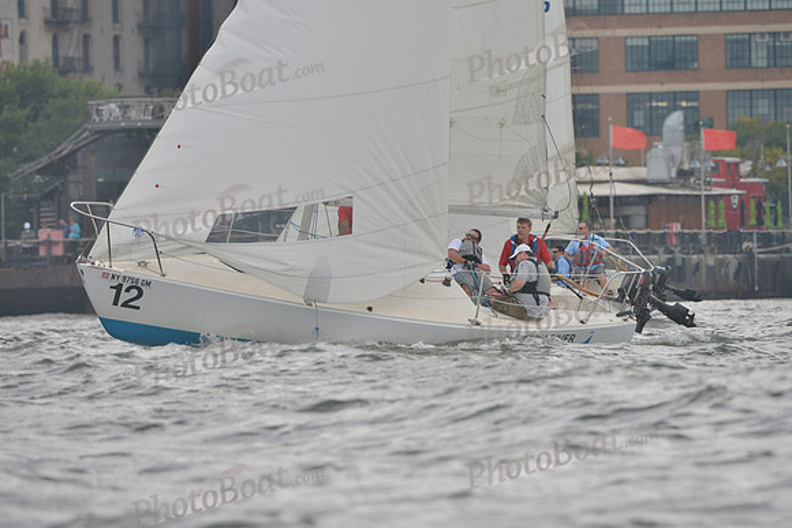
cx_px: 396
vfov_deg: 3.4
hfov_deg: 5.2
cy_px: 264
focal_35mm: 400
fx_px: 8802
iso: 400
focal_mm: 400
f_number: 7.1
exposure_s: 1/1000
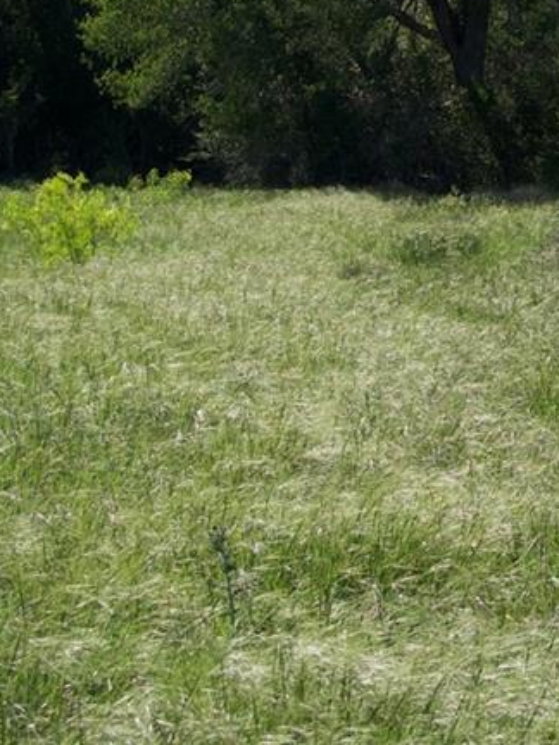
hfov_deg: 7.1
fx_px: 4414
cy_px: -91
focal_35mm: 205
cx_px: 982
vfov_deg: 9.5
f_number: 5
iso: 100
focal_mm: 30
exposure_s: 1/640
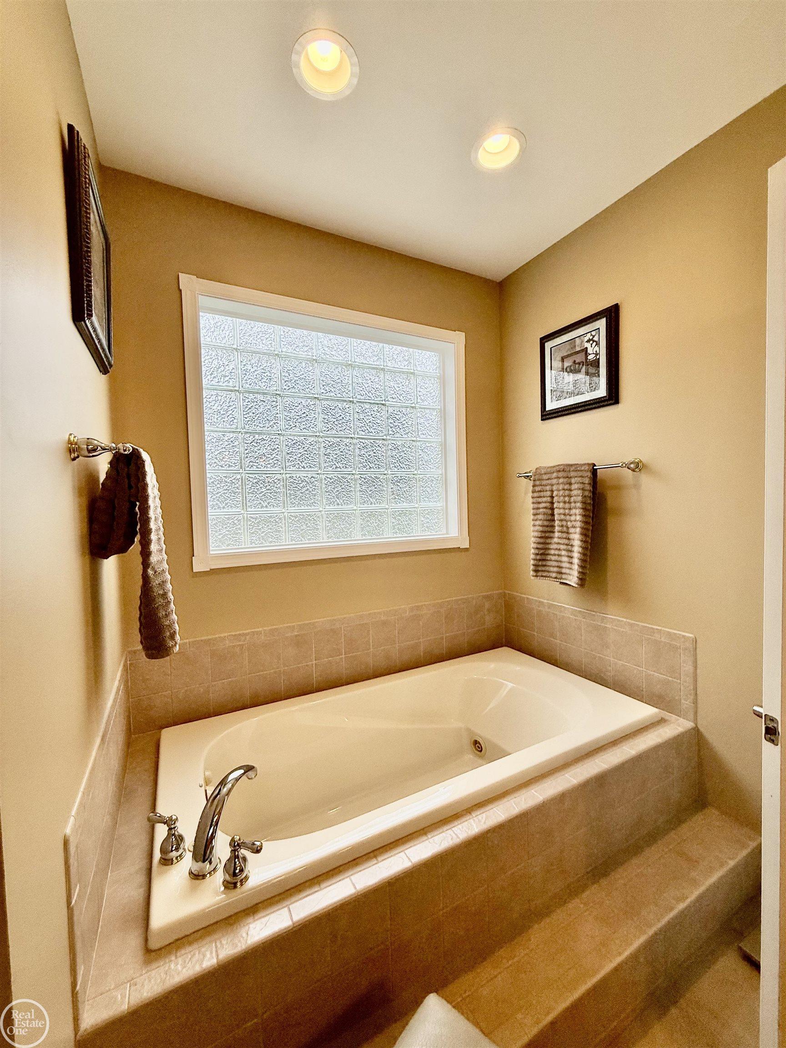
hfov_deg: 85.7
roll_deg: +1.9
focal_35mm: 14
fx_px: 424
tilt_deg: -0.4
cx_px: 393
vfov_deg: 102.1
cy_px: 524
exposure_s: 1/177
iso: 50
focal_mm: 2.22
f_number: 2.2
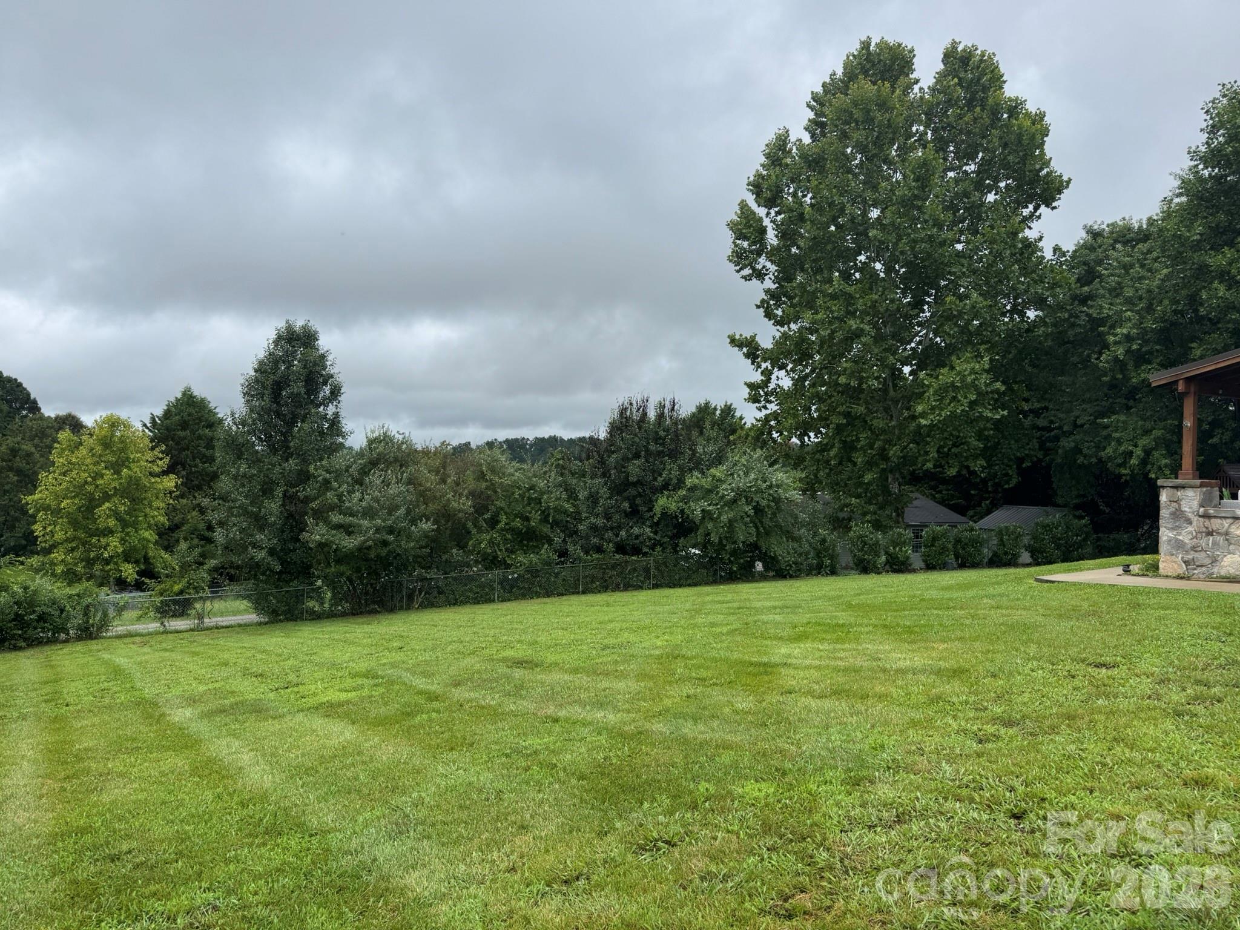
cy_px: 465
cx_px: 620
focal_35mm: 24
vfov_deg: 56.8
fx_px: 860
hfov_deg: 71.6
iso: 80
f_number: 1.78
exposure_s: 1/1923
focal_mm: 6.76
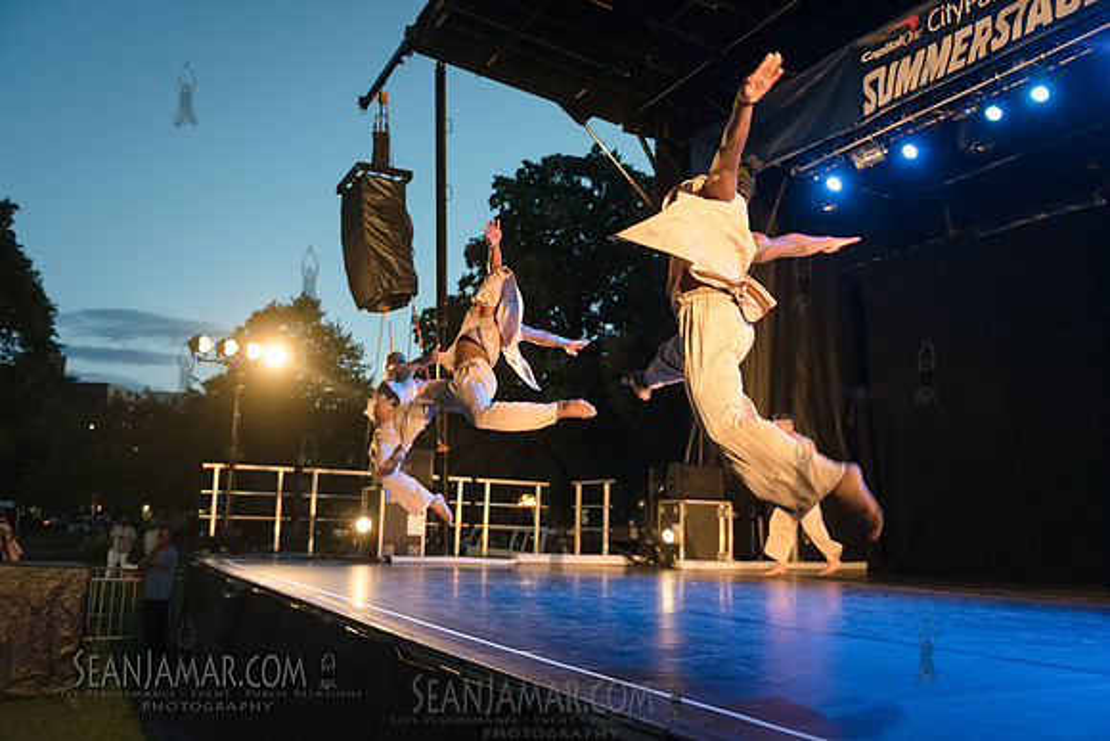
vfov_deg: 41.1
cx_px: 555
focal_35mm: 32
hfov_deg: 58.7
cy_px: 370
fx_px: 987
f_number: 2.8
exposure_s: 1/250
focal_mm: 32
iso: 5000
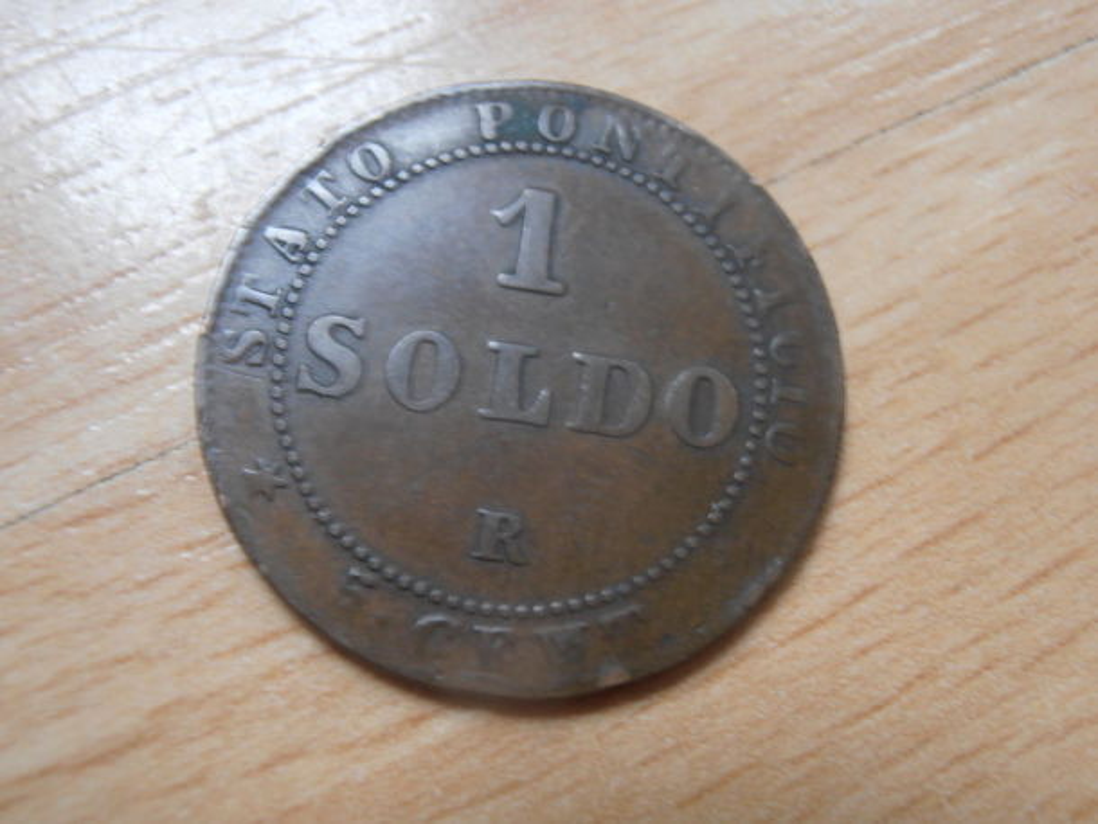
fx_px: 1174
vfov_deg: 38.7
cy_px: 412
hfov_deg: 50.1
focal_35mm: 37
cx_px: 549
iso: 125
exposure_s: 1/10
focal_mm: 6.61
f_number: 3.9
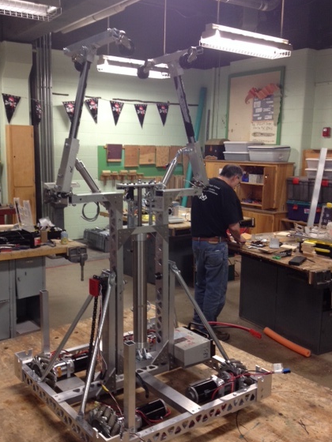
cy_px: 223
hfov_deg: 36.0
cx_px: 160
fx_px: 512
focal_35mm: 40
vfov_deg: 46.8
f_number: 2.4
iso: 100
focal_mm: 4.28
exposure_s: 1/20
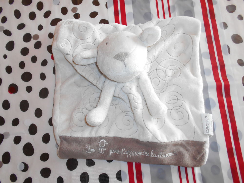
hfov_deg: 67.3
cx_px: 122
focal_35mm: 26
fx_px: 183
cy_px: 92
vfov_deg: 53.1
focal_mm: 4.6
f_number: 3.2
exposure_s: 1/30
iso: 140
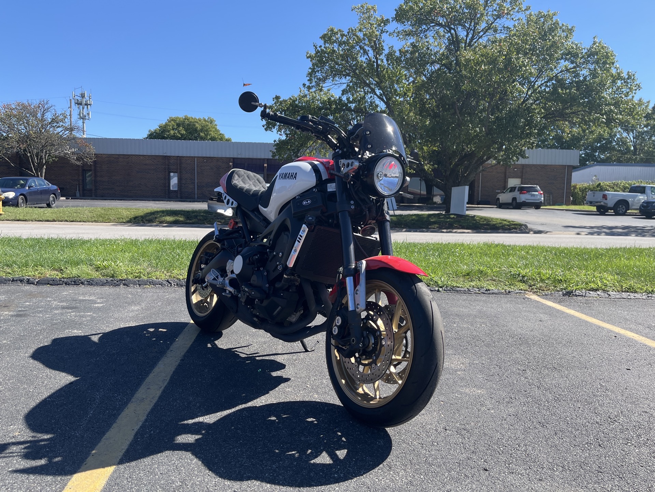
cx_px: 328
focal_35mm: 26
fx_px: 492
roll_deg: -0.4
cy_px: 246
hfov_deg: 67.3
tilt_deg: -5.5
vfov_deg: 53.1
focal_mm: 5.1
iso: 50
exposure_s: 1/1536
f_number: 1.6
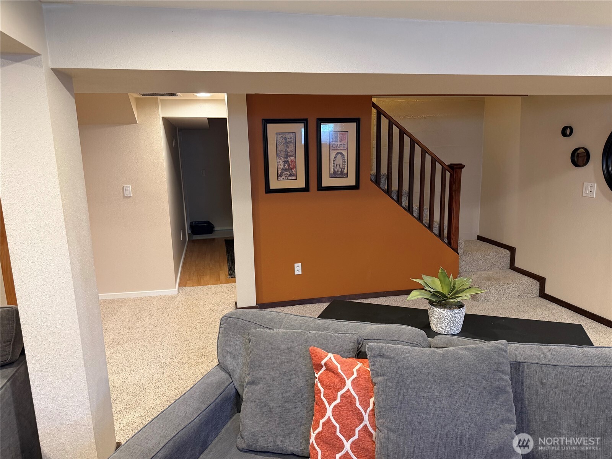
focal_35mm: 24
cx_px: 306
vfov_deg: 56.8
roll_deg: +1.5
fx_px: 424
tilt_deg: -10.8
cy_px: 230
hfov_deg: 71.6
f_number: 1.78
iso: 320
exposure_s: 1/60
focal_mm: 6.76
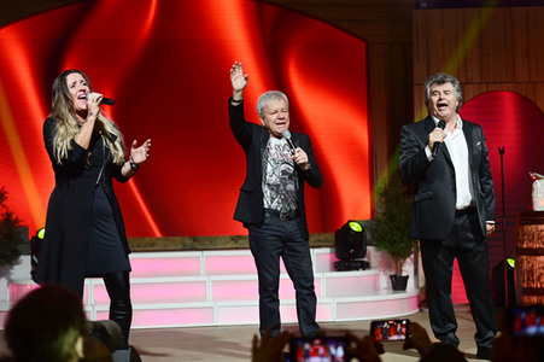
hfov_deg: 28.9
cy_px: 181
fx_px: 1057
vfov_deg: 19.4
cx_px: 272
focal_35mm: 70
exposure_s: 1/250
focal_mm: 70
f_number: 3.2
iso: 900
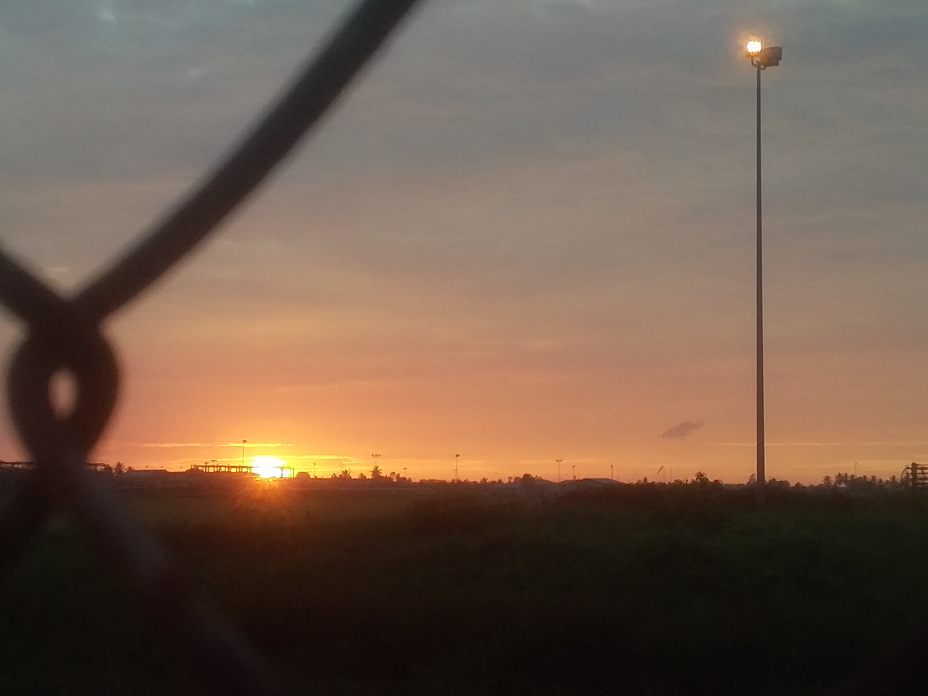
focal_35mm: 32
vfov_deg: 44.2
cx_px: 464
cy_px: 349
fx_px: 858
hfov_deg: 56.8
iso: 40
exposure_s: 1/153
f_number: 2.2
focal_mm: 3.3
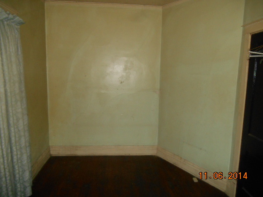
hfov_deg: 67.3
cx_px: 132
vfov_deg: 53.1
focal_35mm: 26
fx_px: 198
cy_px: 98
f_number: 3.4
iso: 360
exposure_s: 1/25
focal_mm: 4.7
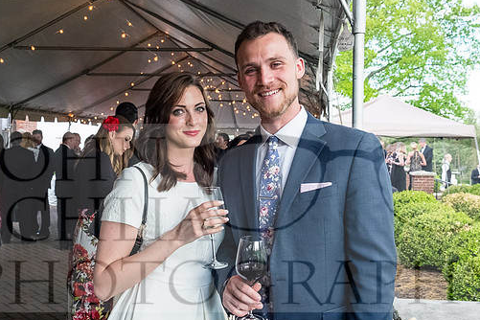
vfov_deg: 30.5
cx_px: 241
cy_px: 166
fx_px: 587
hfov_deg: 44.5
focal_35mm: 44
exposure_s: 1/500
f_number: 6.4
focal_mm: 25.4
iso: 3200
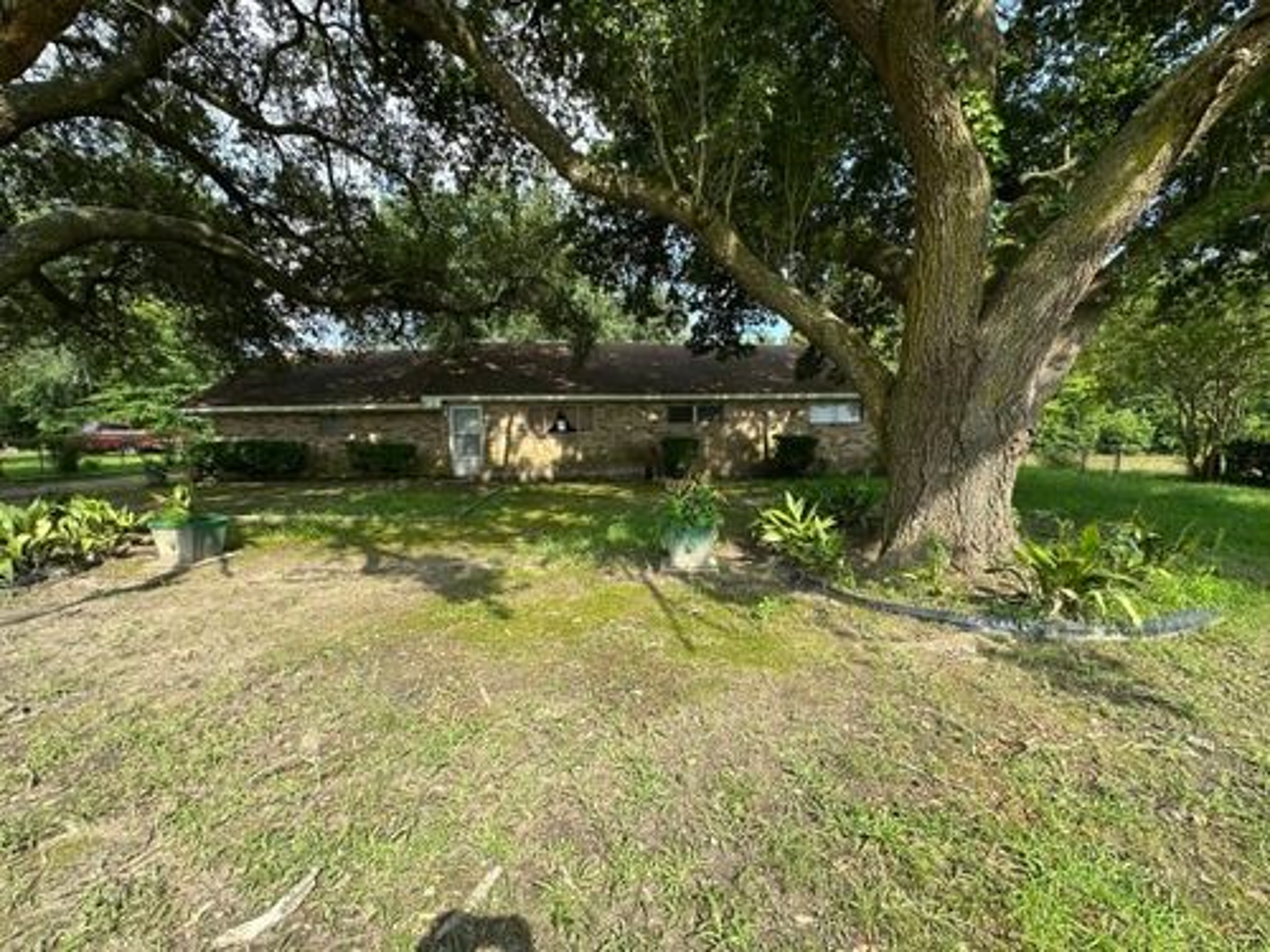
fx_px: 514
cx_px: 635
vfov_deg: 85.7
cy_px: 476
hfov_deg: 102.1
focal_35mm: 14
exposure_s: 1/626
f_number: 2.2
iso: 40
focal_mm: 2.22
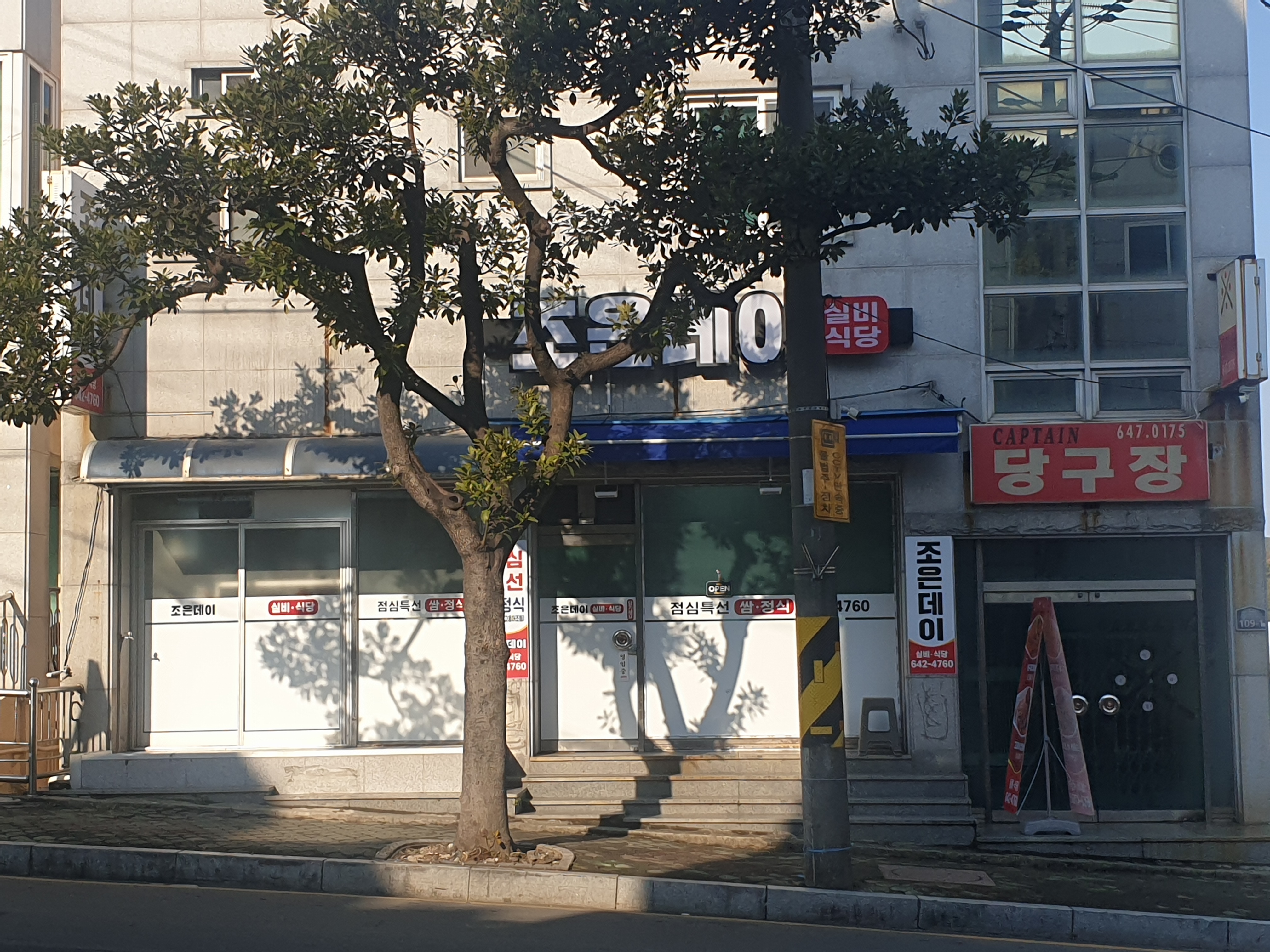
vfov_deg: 53.1
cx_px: 635
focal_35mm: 26
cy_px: 476
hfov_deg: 67.3
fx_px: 954
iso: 50
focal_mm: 4.3
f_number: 2.4
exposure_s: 1/1605
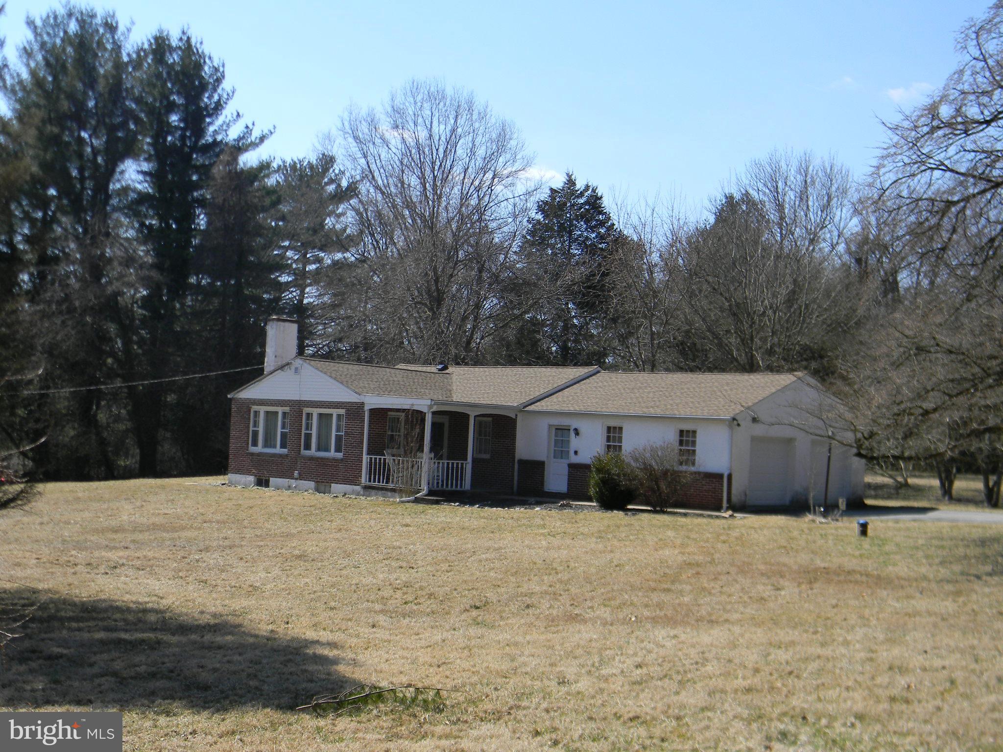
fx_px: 1362
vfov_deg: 30.9
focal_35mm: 47
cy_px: 376
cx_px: 502
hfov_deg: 40.4
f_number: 3.9
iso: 80
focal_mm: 8.6
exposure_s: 1/636
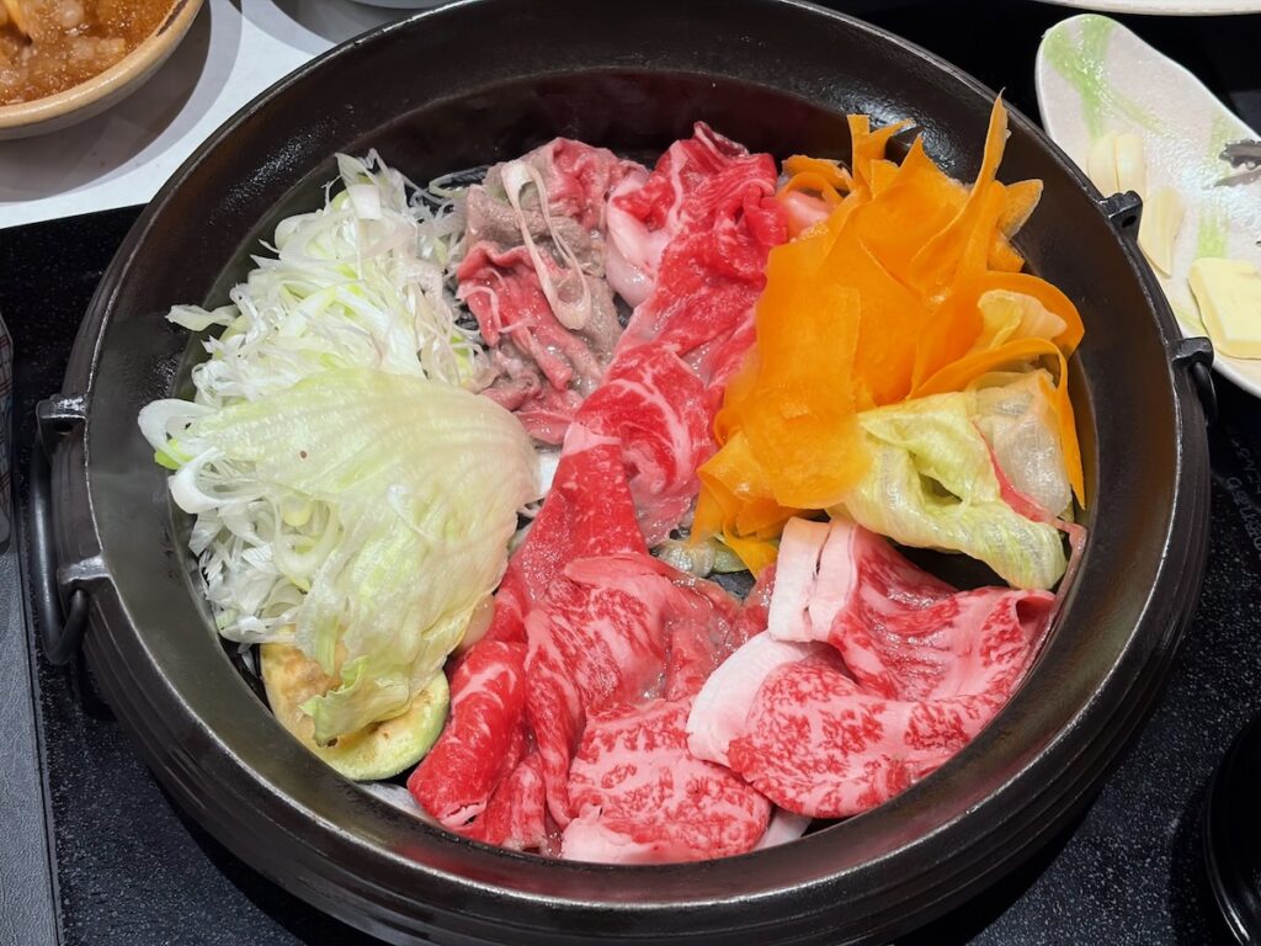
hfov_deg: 36.8
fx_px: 1894
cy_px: 473
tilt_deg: -59.8
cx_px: 630
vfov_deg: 28.0
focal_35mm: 52
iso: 100
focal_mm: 5.96
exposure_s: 1/59
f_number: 1.6
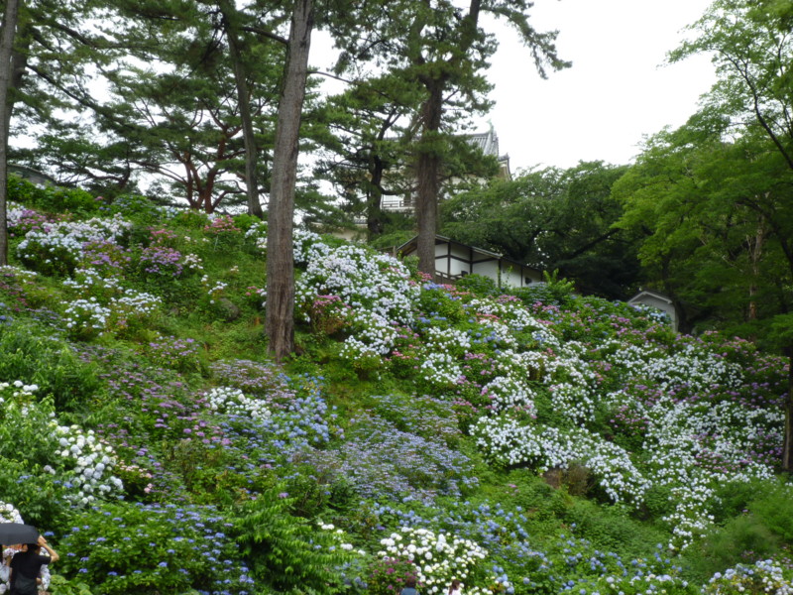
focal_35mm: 64
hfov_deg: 30.3
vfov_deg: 22.9
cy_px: 298
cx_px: 396
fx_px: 1466
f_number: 4.9
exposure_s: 1/200
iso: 80
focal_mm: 11.3
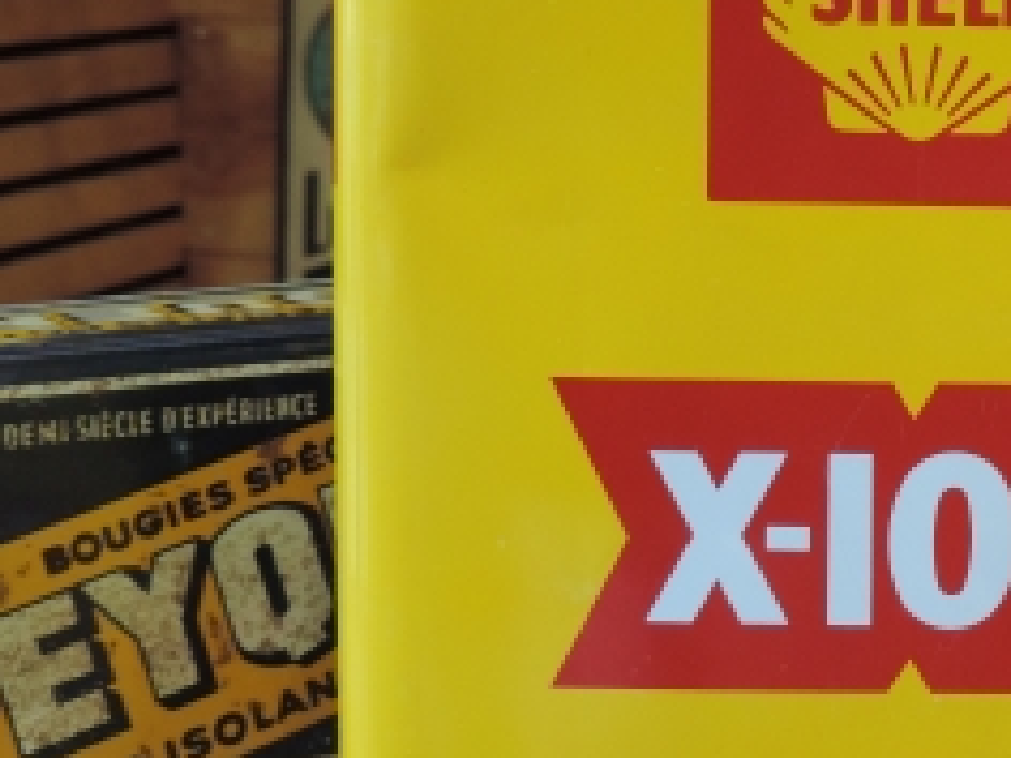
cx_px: 942
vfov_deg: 16.6
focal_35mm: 89
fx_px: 2599
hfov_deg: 21.4
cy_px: 240
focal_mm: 6.2
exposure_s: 1/40
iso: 400
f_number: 3.3
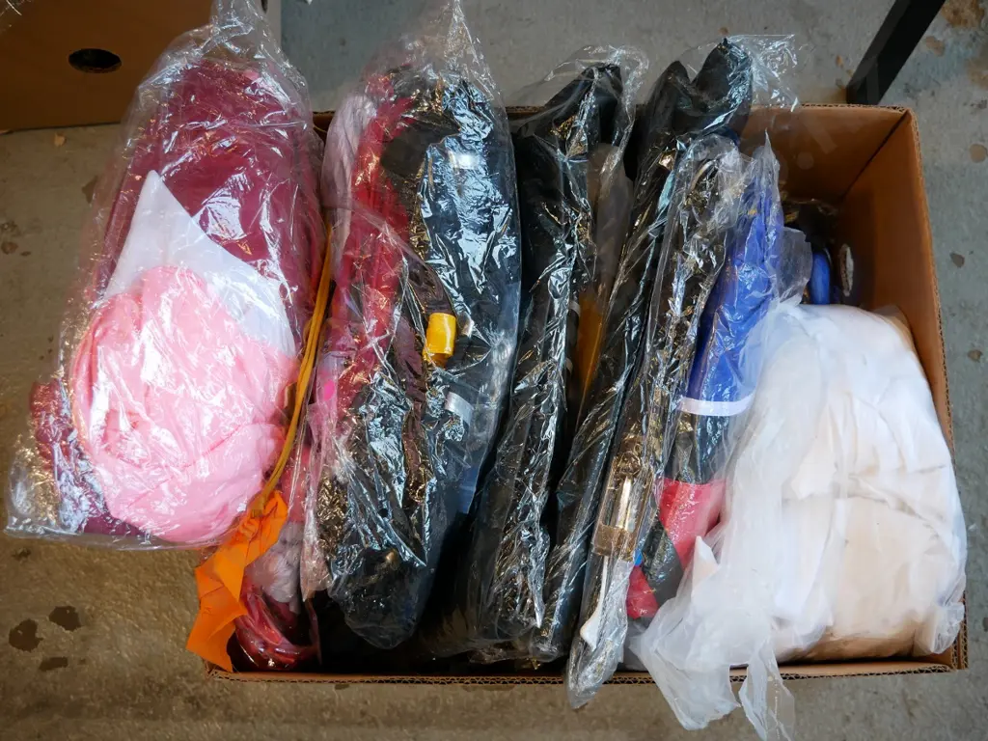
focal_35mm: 44
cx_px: 494
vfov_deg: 32.9
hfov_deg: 42.9
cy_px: 370
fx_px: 1256
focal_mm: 22
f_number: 4.2
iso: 640
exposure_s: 1/60
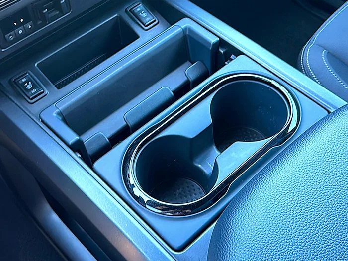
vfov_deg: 35.1
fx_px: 412
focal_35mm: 41
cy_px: 130
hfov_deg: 45.8
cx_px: 174
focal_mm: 6.86
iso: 160
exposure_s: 1/40
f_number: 1.78
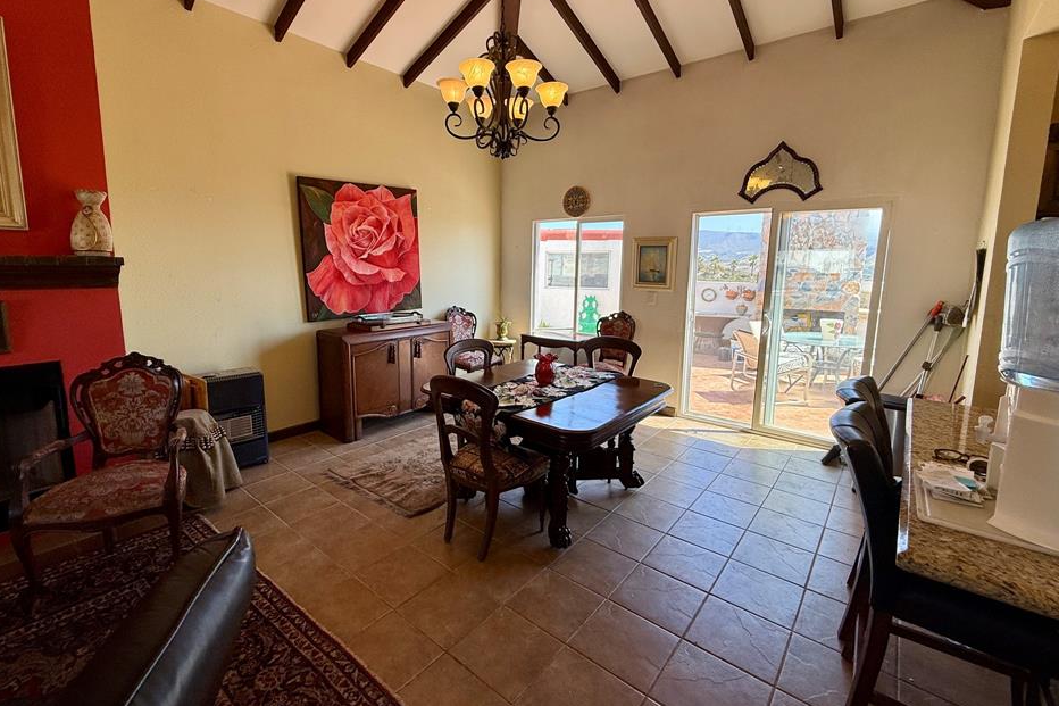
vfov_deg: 73.6
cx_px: 514
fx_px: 471
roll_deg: -1.3
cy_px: 327
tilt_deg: -8.2
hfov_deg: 96.7
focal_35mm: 16
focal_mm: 2.22
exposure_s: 1/164
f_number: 2.2
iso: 64
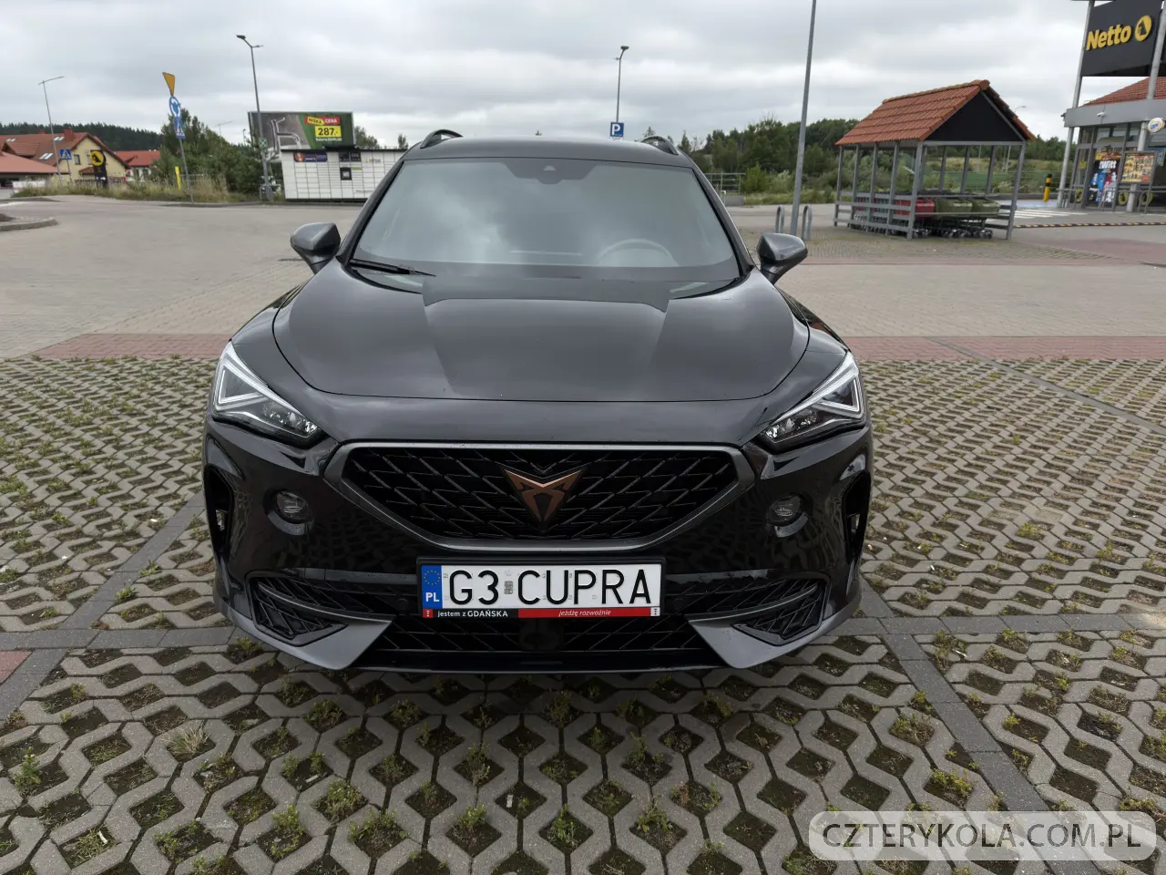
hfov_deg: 71.6
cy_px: 438
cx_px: 583
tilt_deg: -18.0
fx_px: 808
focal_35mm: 24
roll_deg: +0.7
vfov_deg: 56.8
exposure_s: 1/2179
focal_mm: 6.76
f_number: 1.78
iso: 64
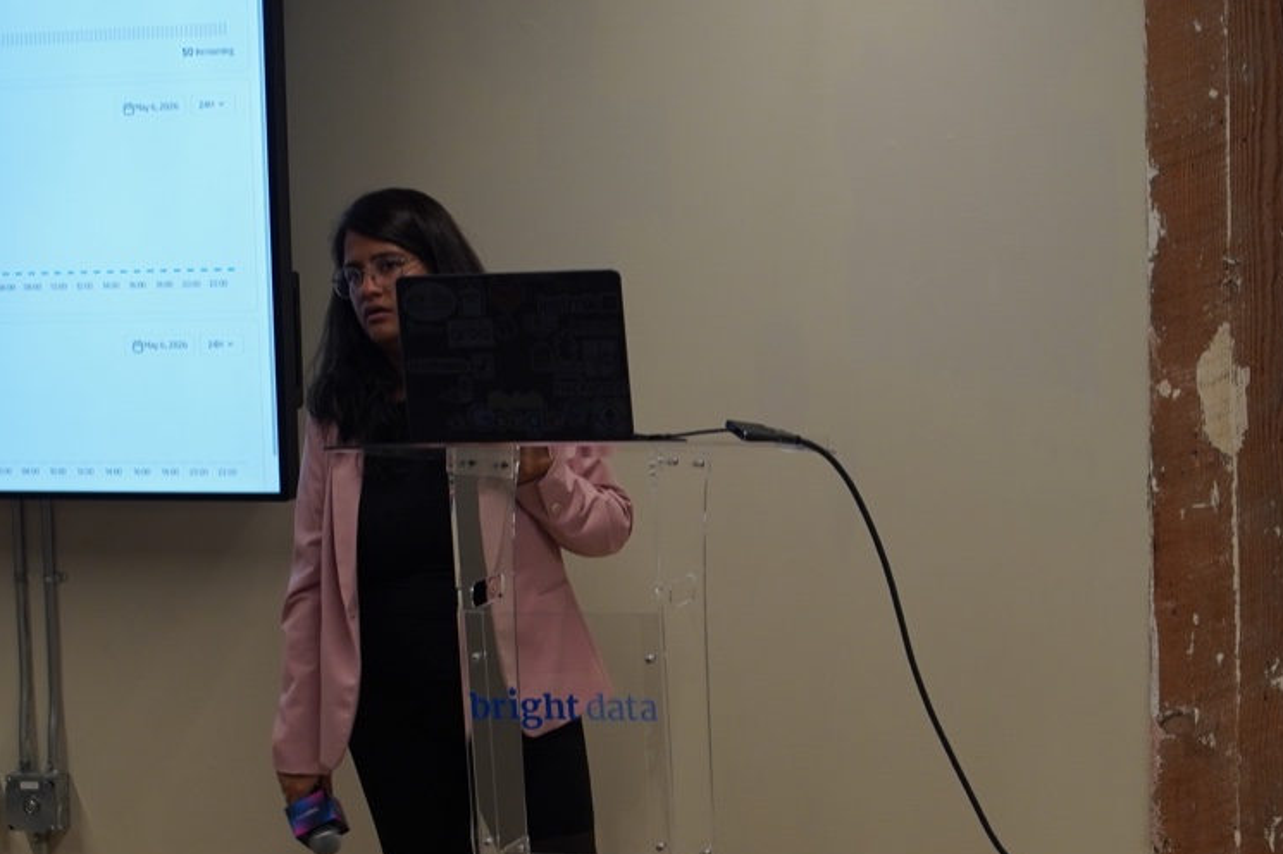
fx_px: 2639
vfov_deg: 18.4
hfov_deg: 27.3
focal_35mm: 74
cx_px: 768
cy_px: 393
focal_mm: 23
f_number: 4
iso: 250
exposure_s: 1/60
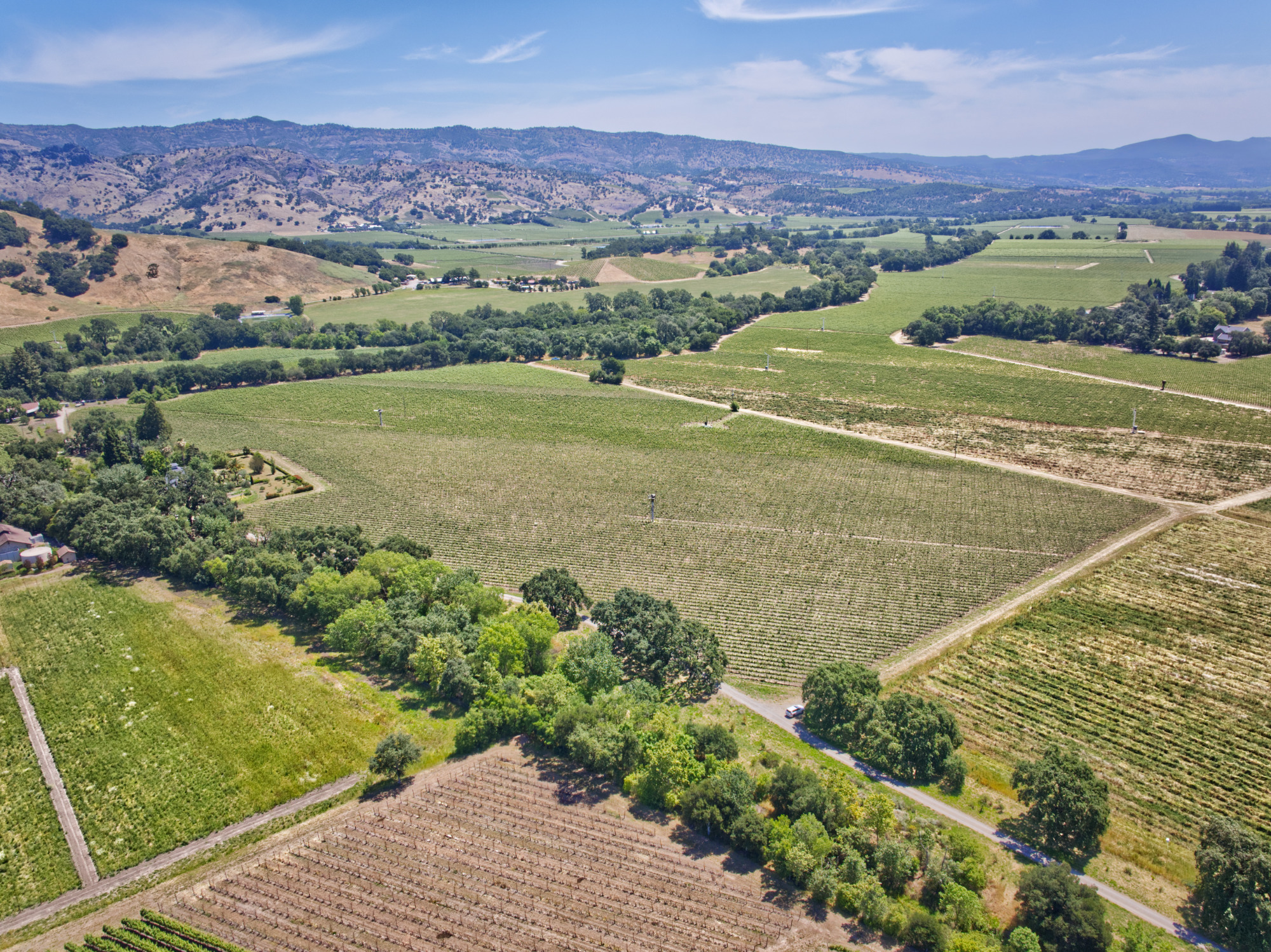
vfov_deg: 56.8
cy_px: 476
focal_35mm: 24
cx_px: 636
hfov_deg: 71.6
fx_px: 881
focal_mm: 12.3
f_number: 6.3
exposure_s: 1/400
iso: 100
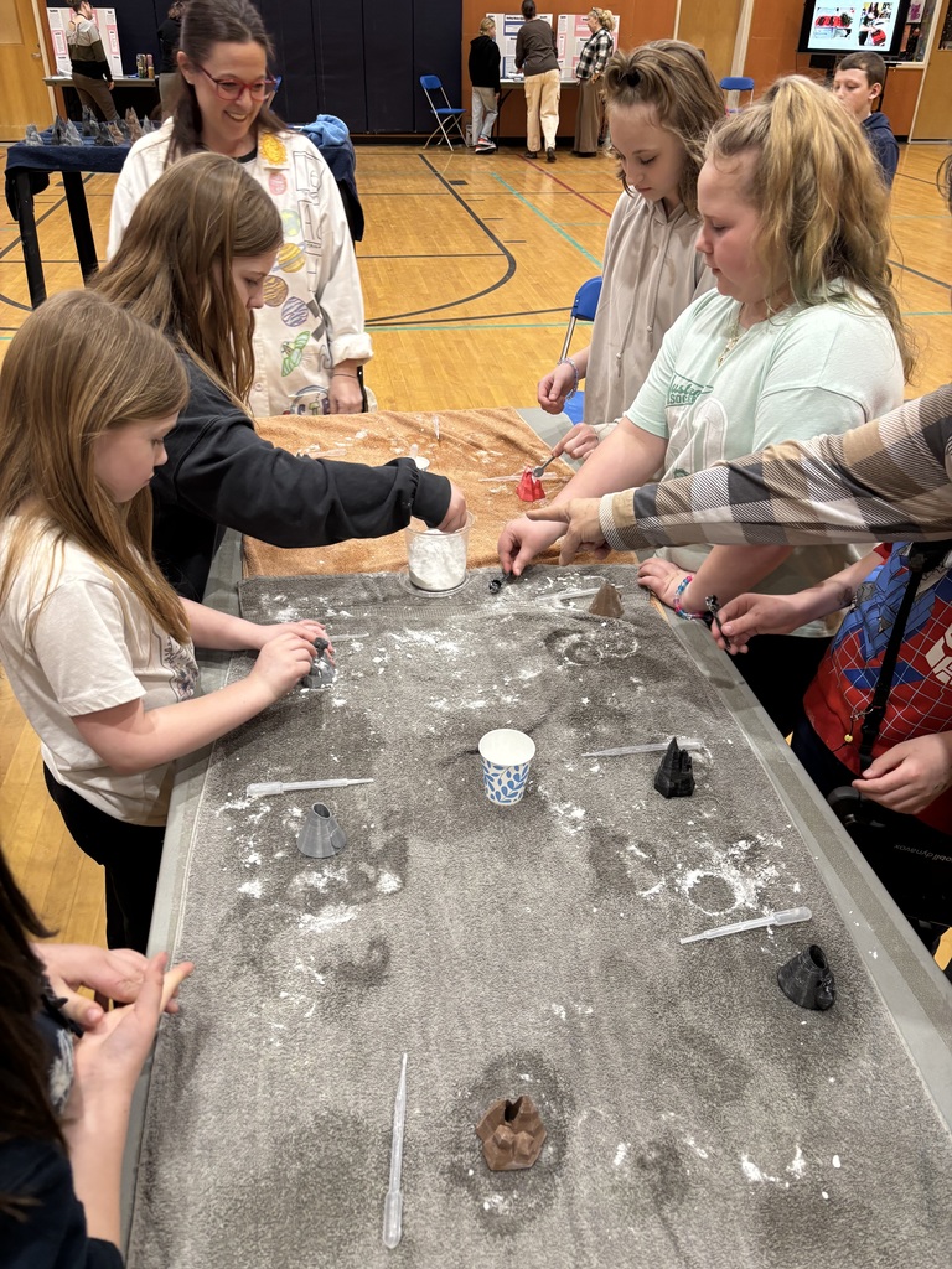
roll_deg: -1.5
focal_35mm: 26
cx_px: 476
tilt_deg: -32.4
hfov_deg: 53.1
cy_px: 634
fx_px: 953
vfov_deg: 67.3
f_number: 1.6
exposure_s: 1/60
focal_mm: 5.96
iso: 160
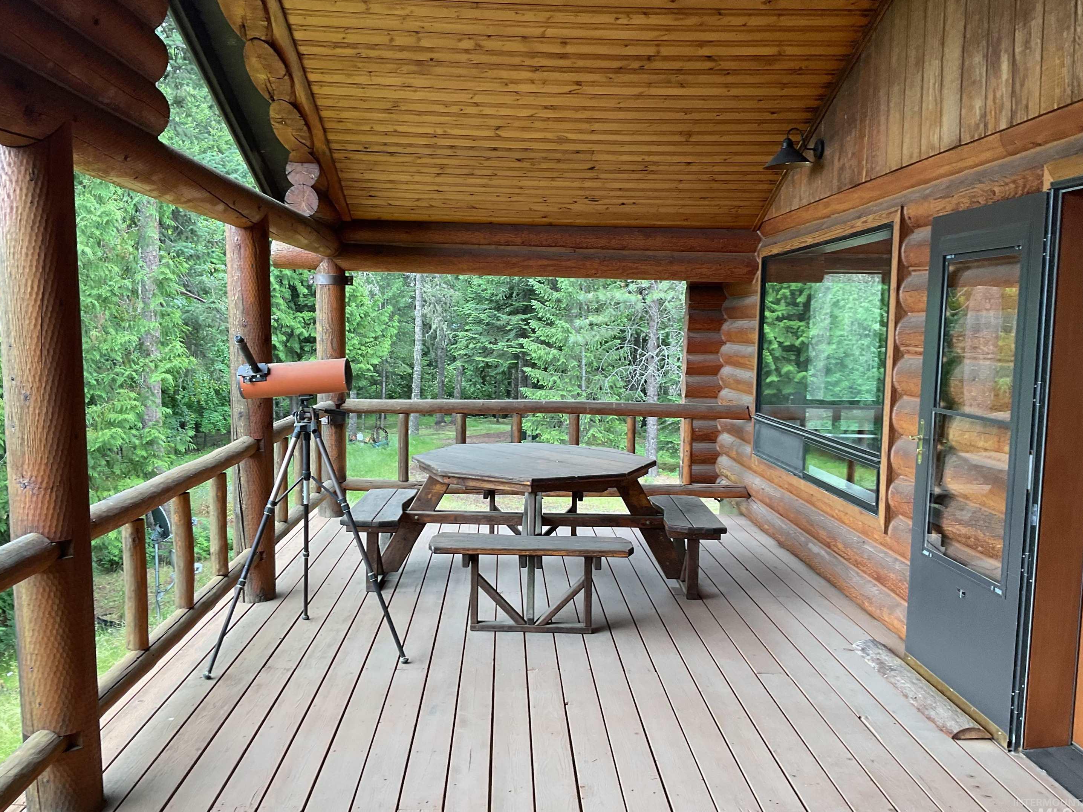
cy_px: 408
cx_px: 522
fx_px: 970
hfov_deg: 58.3
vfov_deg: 45.4
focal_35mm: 31
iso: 40
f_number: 1.8
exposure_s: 1/60
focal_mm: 3
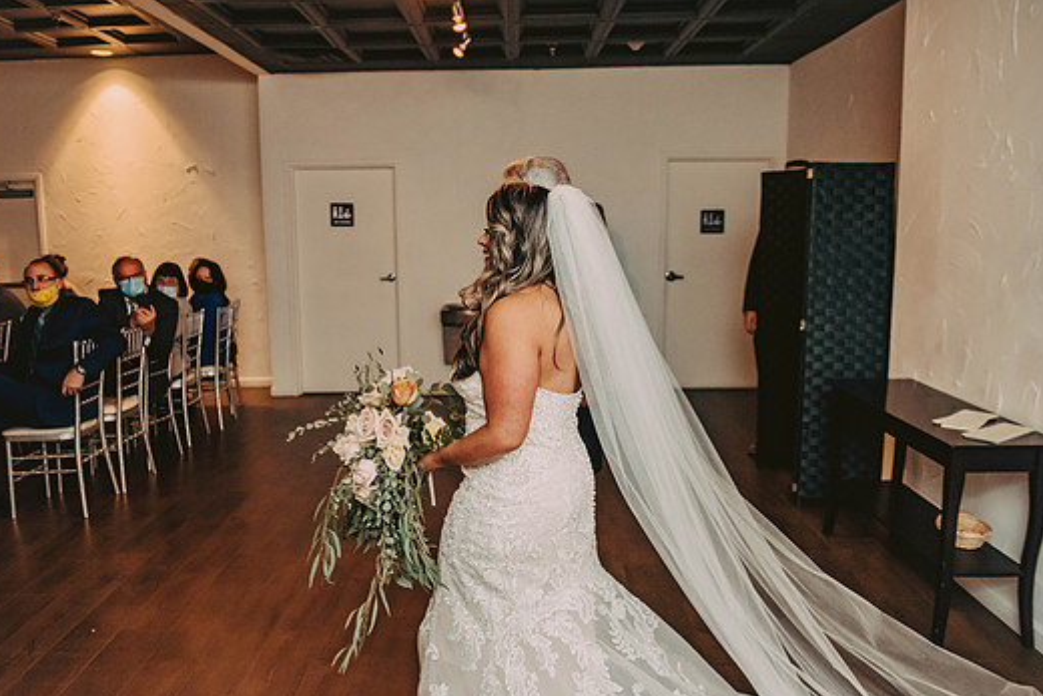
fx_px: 840
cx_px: 489
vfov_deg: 45.0
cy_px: 354
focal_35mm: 29
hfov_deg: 63.6
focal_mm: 26
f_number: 3.2
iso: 2000
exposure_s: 1/250
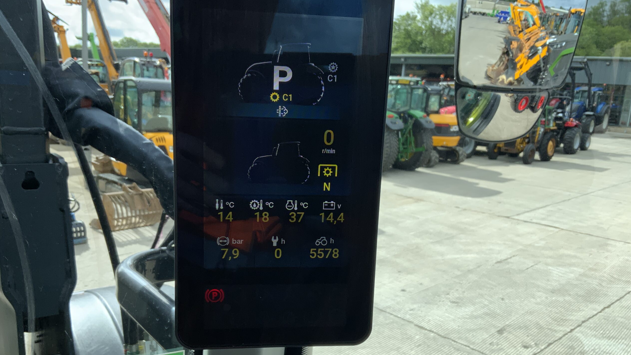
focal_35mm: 32
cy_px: 208
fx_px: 535
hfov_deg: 61.0
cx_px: 312
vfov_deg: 36.6
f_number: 1.8
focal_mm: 3
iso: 16
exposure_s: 1/545
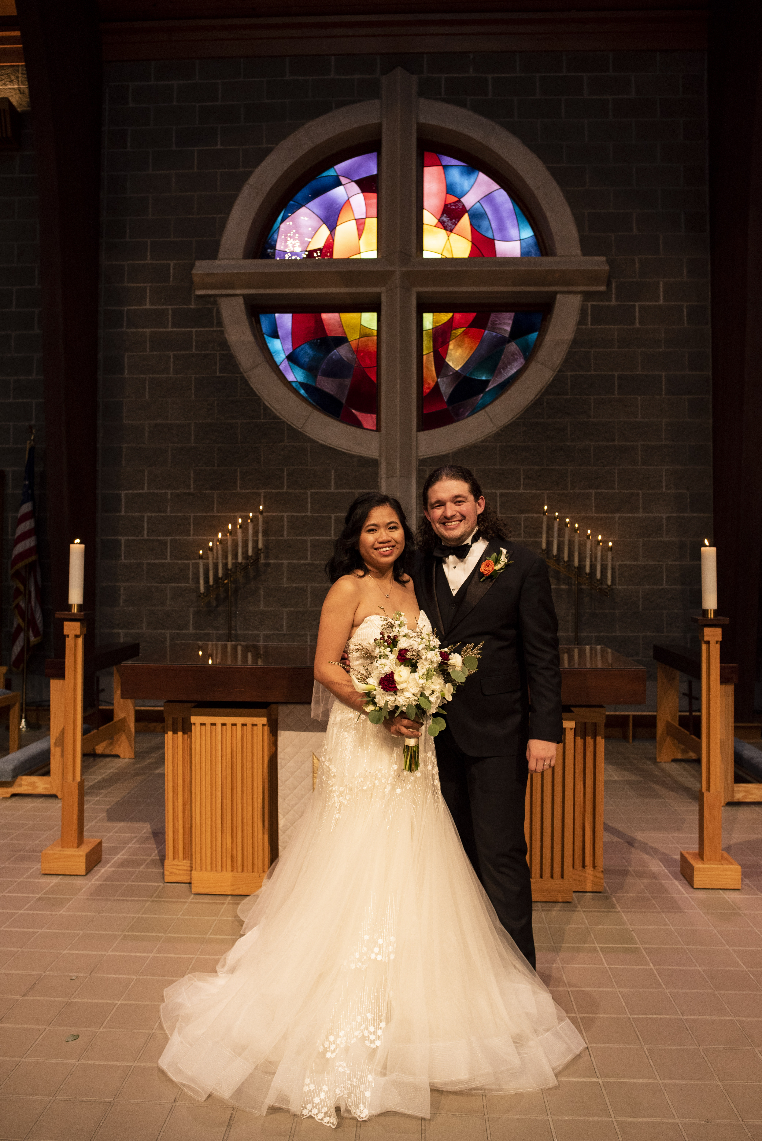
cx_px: 381
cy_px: 570
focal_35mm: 24
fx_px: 761
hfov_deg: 53.2
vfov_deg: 73.7
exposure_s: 1/320
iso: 640
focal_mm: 24
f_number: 5
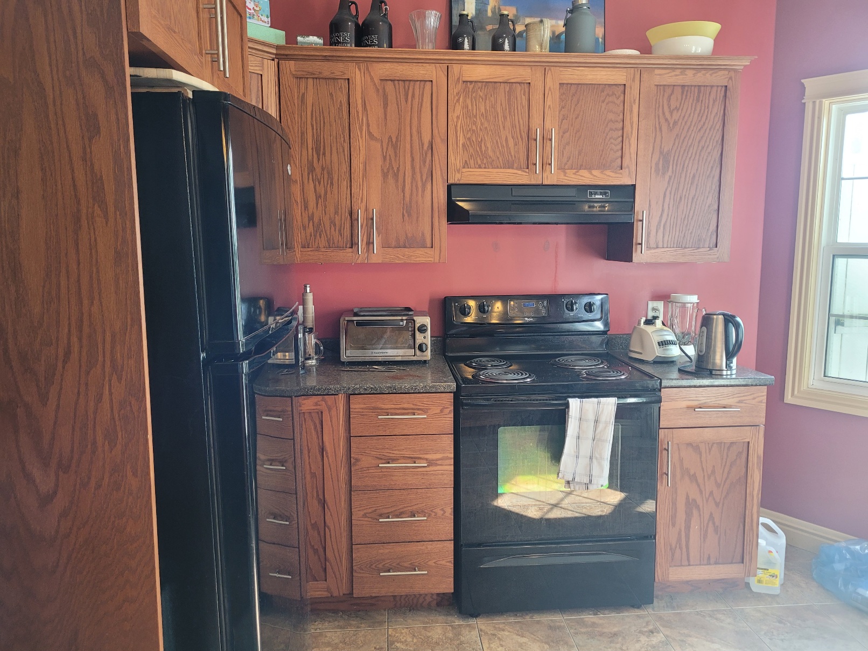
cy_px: 326
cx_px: 434
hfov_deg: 67.3
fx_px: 652
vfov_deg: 53.1
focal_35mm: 26
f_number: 1.8
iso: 200
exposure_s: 1/60.2
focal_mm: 5.4
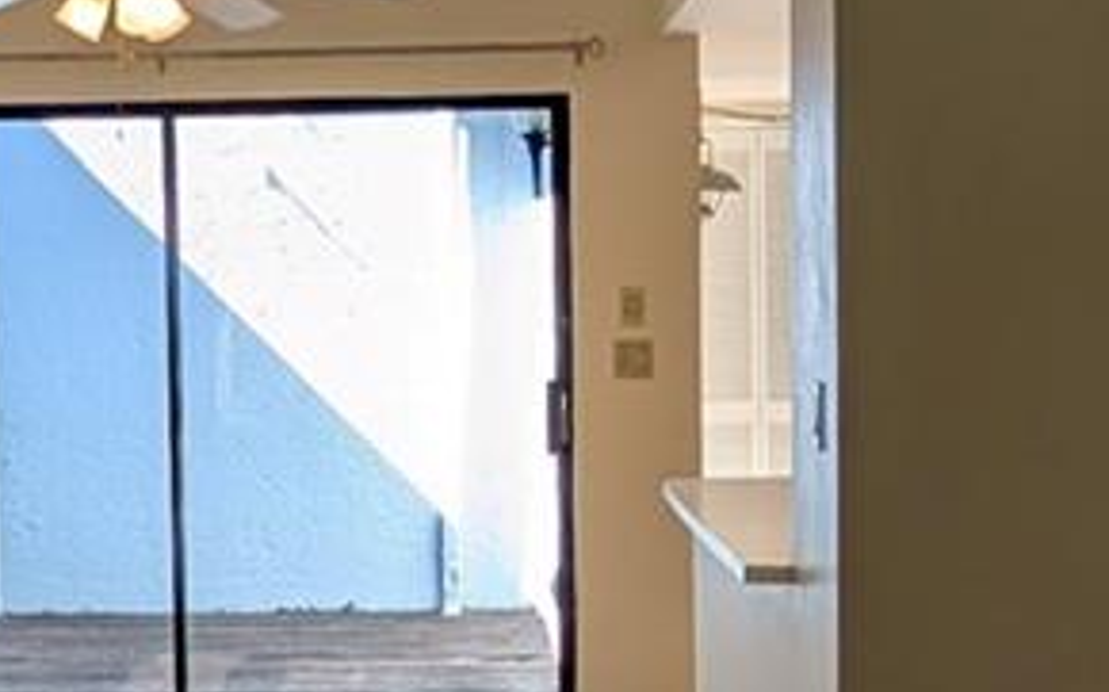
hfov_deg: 29.3
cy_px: 440
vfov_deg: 18.6
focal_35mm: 70
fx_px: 2115
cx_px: 428
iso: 48
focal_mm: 2.02
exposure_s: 1/283
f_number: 1.7
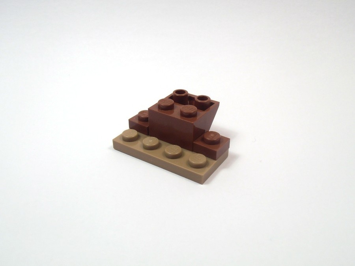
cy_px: 133
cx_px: 178
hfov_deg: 50.1
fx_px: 379
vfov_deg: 38.7
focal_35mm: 37
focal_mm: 6.61
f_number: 3.9
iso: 80
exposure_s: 1/125
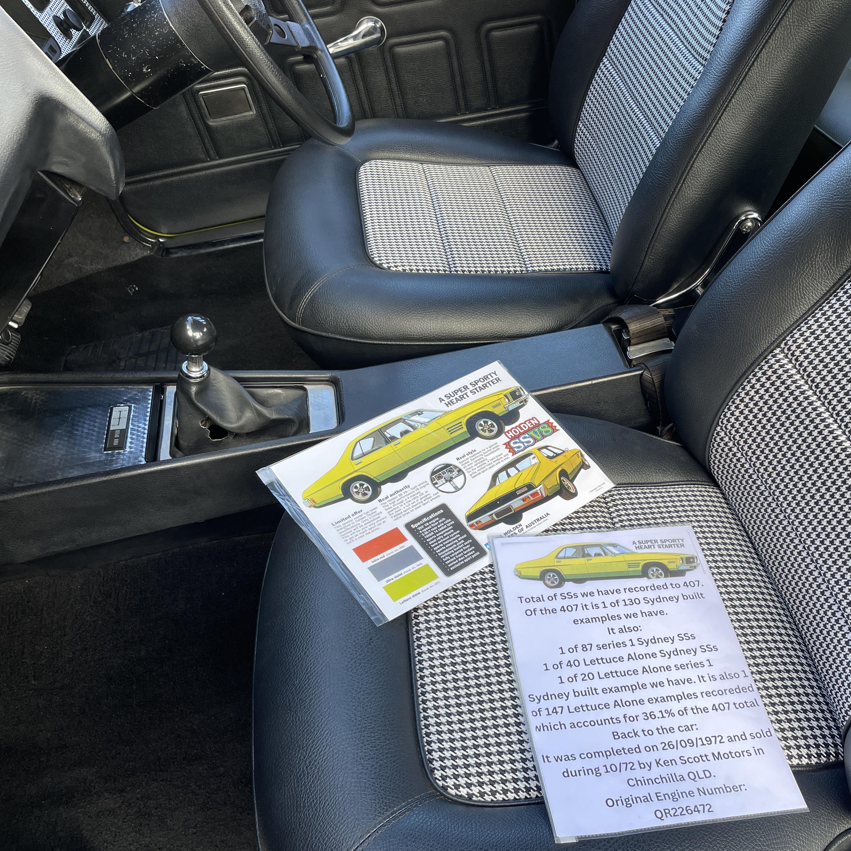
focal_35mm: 31
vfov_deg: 52.5
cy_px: 422
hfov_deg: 51.7
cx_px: 557
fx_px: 862
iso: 32
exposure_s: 1/155
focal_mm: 4.2
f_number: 1.6
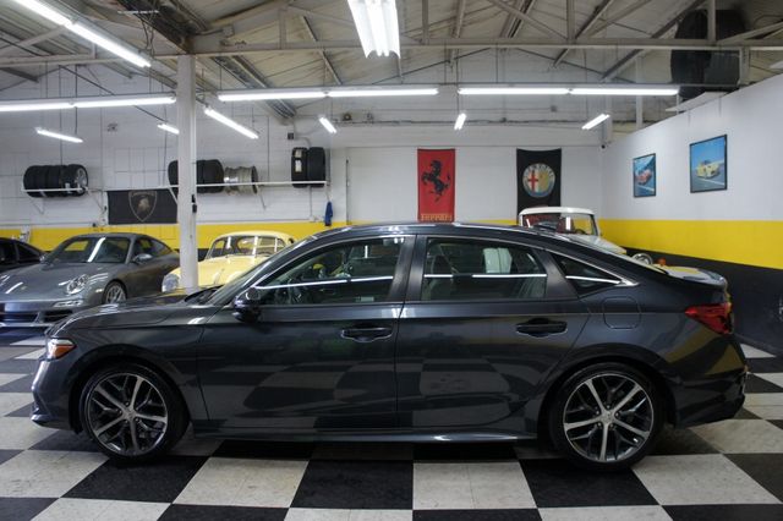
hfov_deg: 67.4
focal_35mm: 27
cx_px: 392
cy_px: 260
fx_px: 587
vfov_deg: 47.9
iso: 500
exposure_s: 1/80
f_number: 3.5
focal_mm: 18
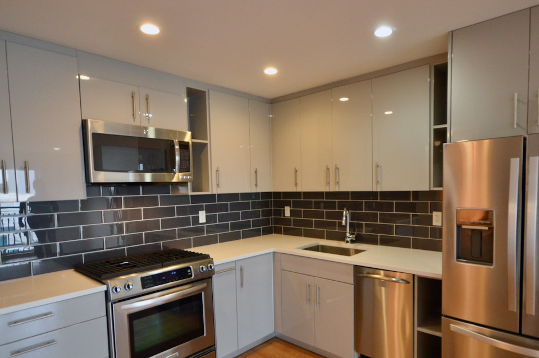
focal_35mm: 20
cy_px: 201
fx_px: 299
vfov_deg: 61.7
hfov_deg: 83.8
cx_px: 291
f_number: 4
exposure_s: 1/60
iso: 900
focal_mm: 10
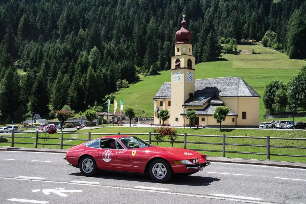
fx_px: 382
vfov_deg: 29.9
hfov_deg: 43.6
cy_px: 102
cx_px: 153
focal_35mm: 45
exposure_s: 1/500
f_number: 5
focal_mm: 30
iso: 320
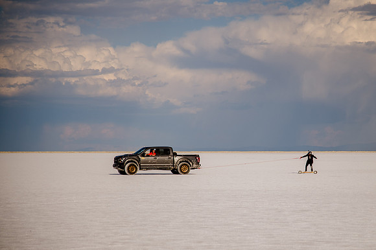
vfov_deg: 9.9
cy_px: 139
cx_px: 237
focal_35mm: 138
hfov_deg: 14.8
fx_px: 1446
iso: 200
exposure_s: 1/8000
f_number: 4
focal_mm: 110
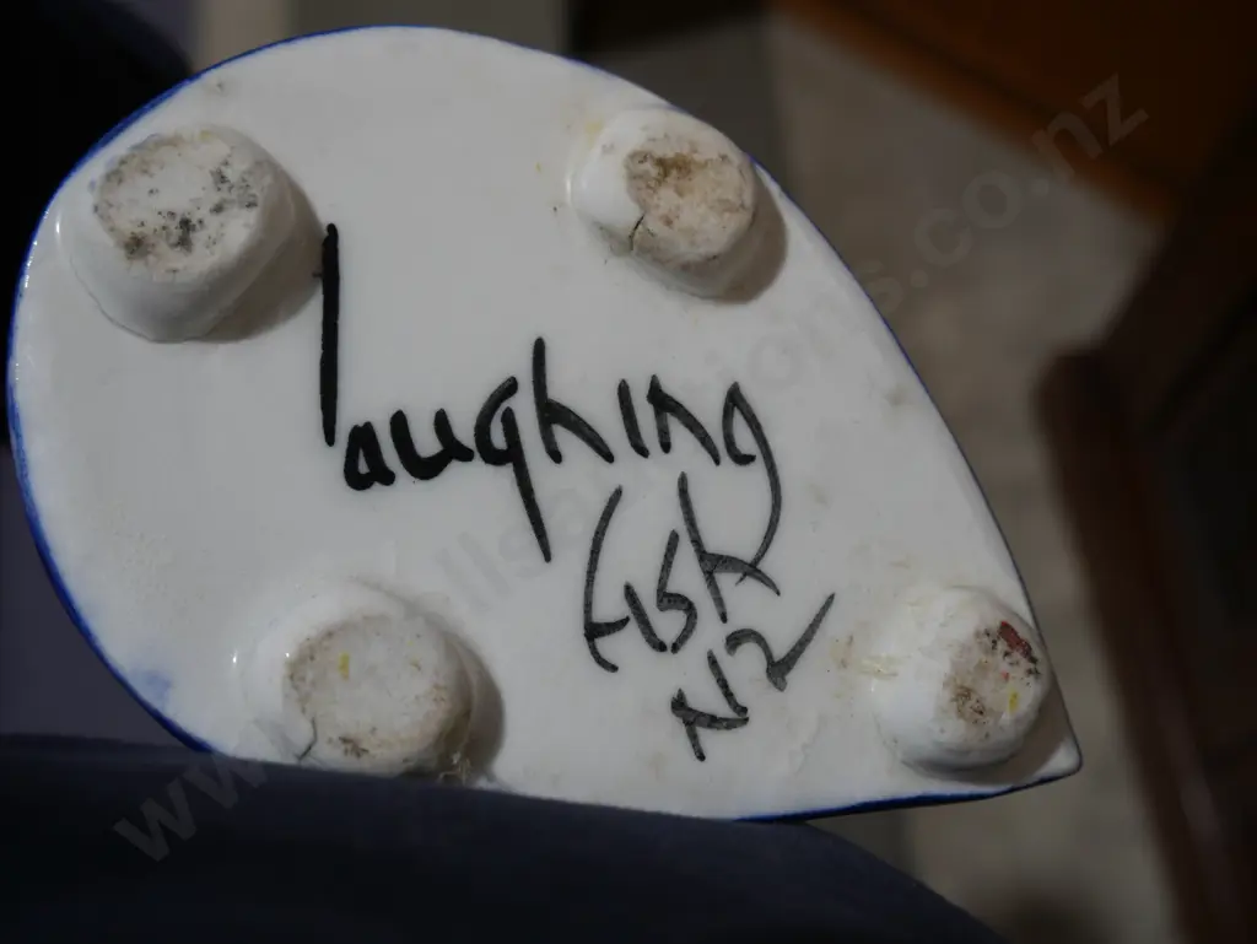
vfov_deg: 36.0
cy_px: 472
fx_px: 1453
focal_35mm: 40
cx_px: 628
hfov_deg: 46.8
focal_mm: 20
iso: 200
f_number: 4.4
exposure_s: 1/125
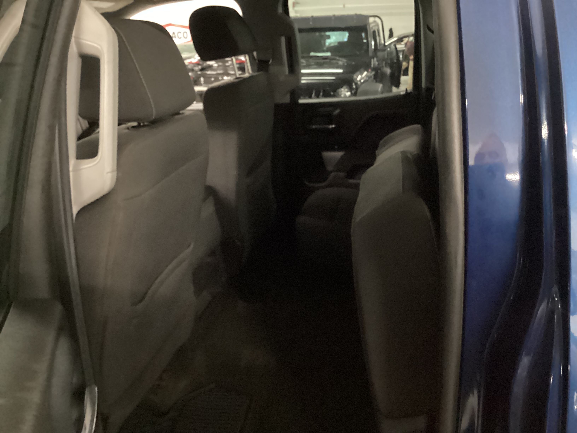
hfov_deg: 58.4
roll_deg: +1.3
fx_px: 517
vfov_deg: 45.4
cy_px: 216
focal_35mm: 31
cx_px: 288
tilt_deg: -20.7
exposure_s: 1/17
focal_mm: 3.3
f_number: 2.4
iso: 800
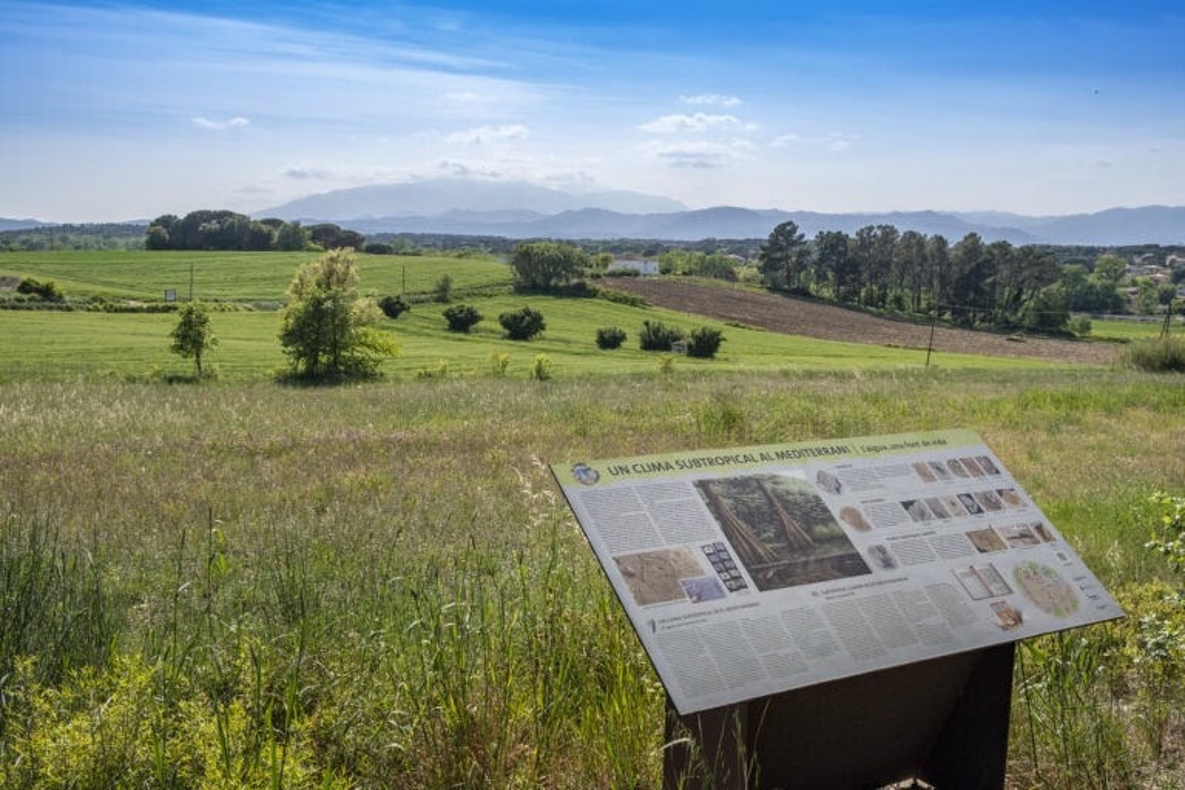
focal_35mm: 36
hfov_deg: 53.1
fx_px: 1185
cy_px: 395
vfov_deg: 36.9
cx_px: 592
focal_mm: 24.3
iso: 200
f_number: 7.1
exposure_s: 1/480
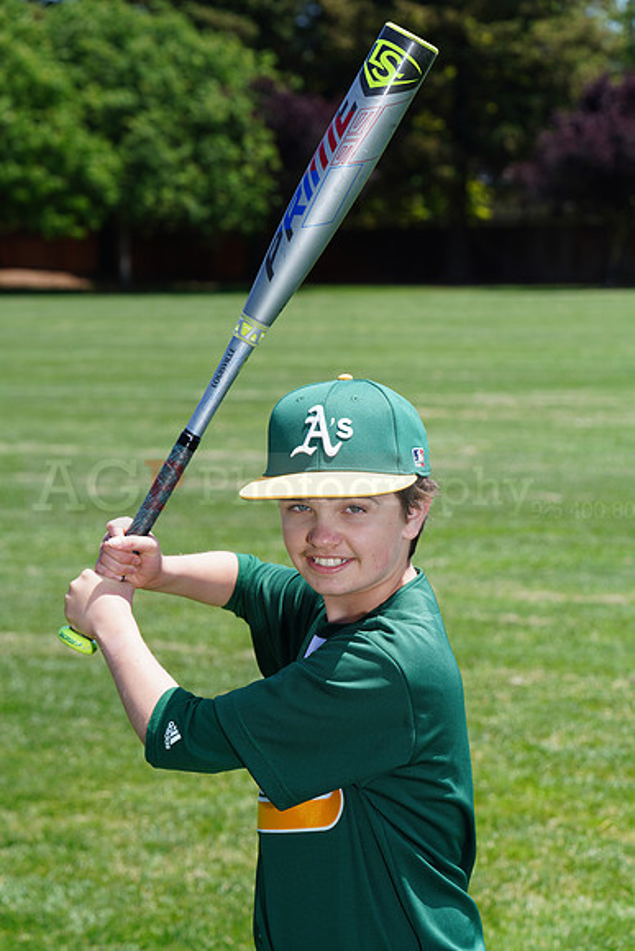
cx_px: 318
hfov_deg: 10.3
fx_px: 3517
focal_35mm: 133
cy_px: 476
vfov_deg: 15.4
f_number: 10
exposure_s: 1/200
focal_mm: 133
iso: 200
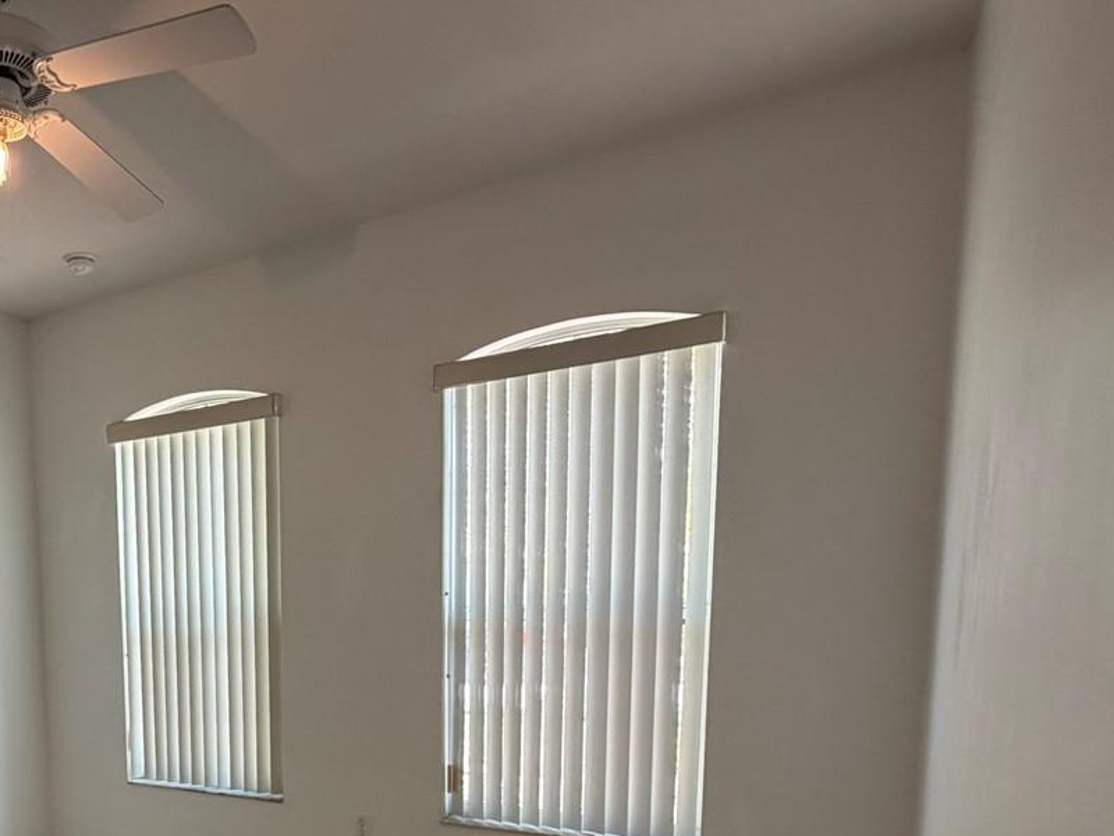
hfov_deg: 57.7
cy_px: 701
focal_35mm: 28
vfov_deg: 46.4
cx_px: 192
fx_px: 901
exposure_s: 1/120
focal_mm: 2.22
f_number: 2.2
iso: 250
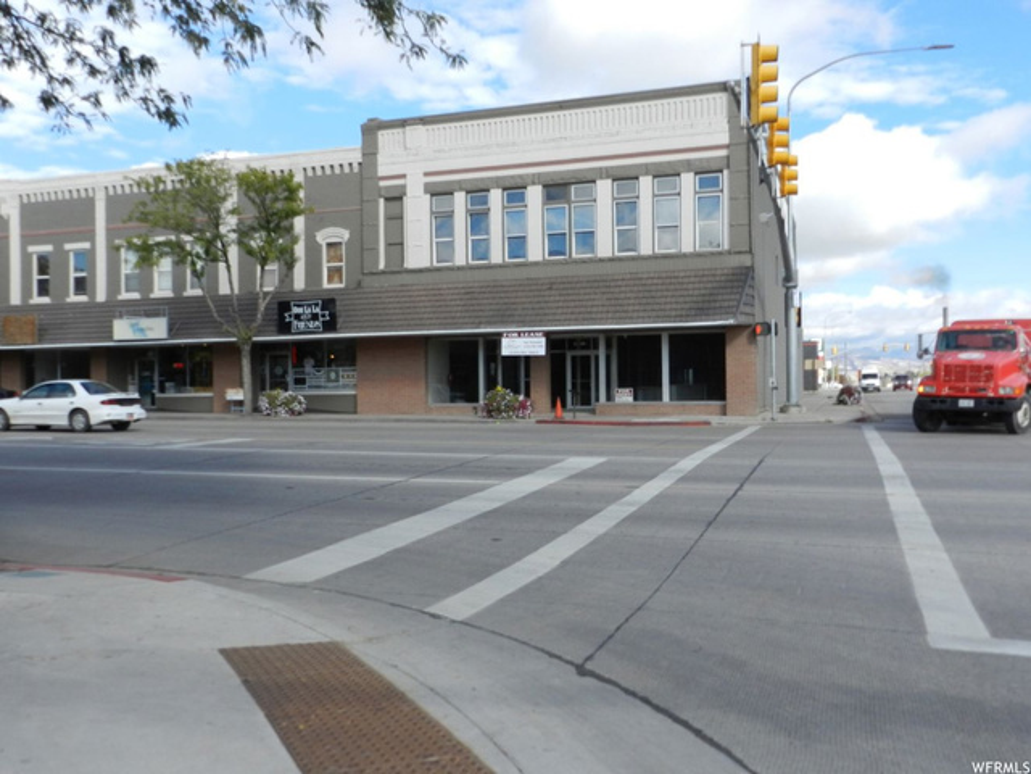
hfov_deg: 56.8
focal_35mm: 32
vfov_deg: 44.2
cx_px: 516
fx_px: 953
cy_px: 387
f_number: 3.7
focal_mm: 5.6
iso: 160
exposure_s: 1/800
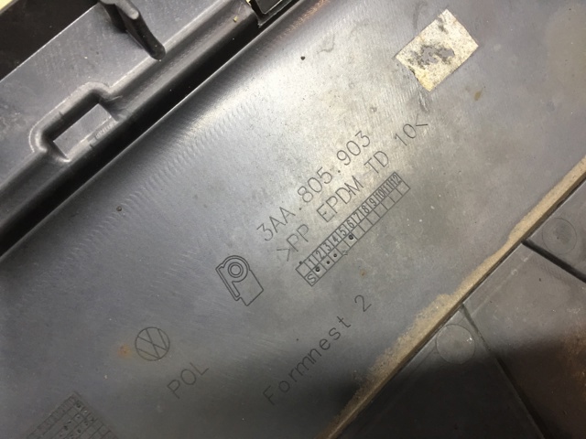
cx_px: 293
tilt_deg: -56.4
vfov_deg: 48.2
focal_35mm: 29
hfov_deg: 61.7
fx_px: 491
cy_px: 220
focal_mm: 4.15
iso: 125
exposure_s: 1/33
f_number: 2.2
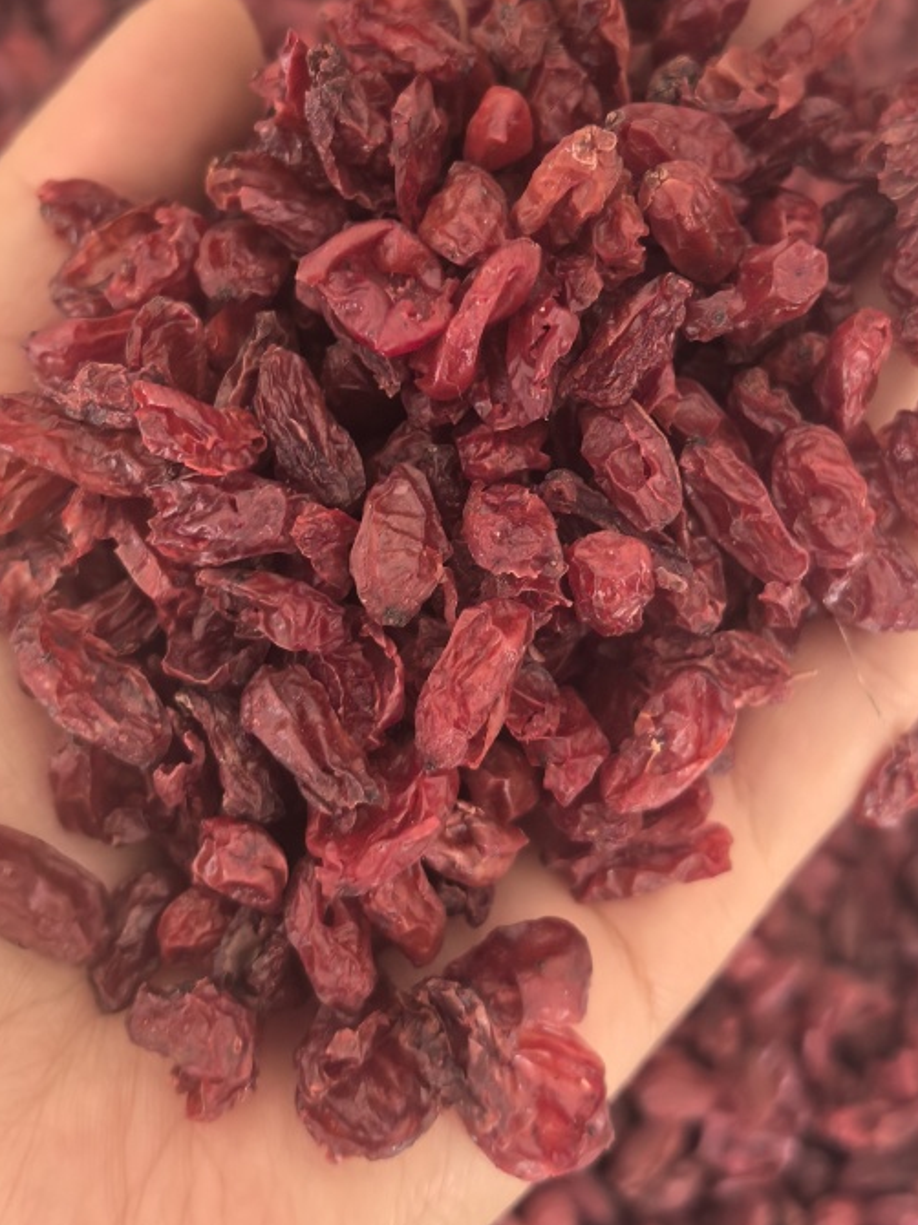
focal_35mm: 43
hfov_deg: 33.5
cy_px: 429
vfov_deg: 43.4
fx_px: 1521
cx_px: 530
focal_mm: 6.35
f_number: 2
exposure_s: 1/100
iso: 200
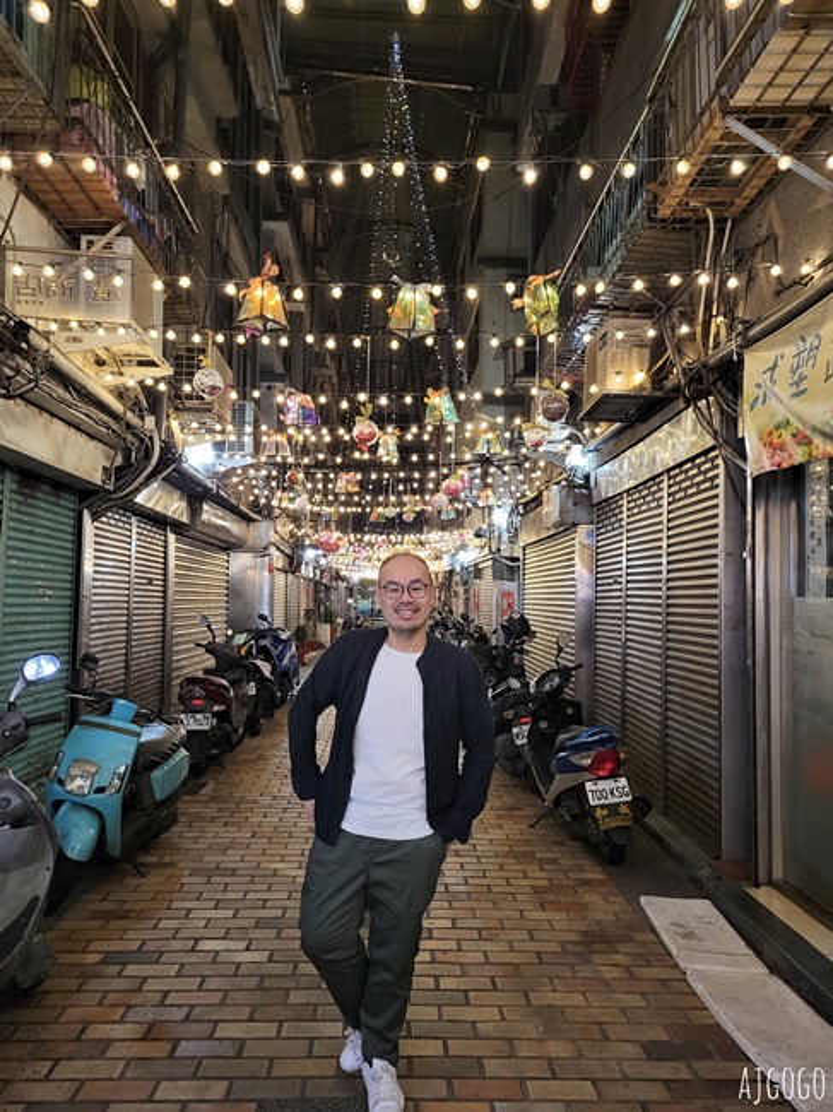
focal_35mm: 26
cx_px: 416
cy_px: 556
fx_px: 835
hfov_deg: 53.0
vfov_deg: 67.3
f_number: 1.8
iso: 640
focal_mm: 5.4
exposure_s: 1/40
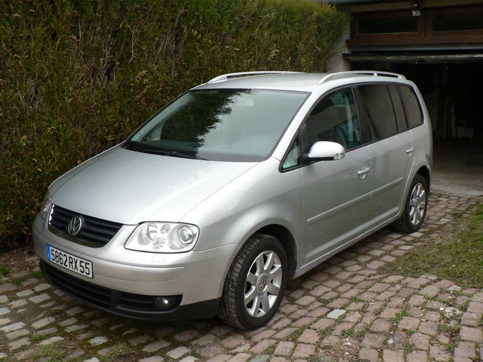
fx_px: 502
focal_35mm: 36
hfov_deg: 51.4
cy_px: 181
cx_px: 242
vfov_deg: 39.7
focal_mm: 6
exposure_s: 1/80
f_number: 3.2
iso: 80
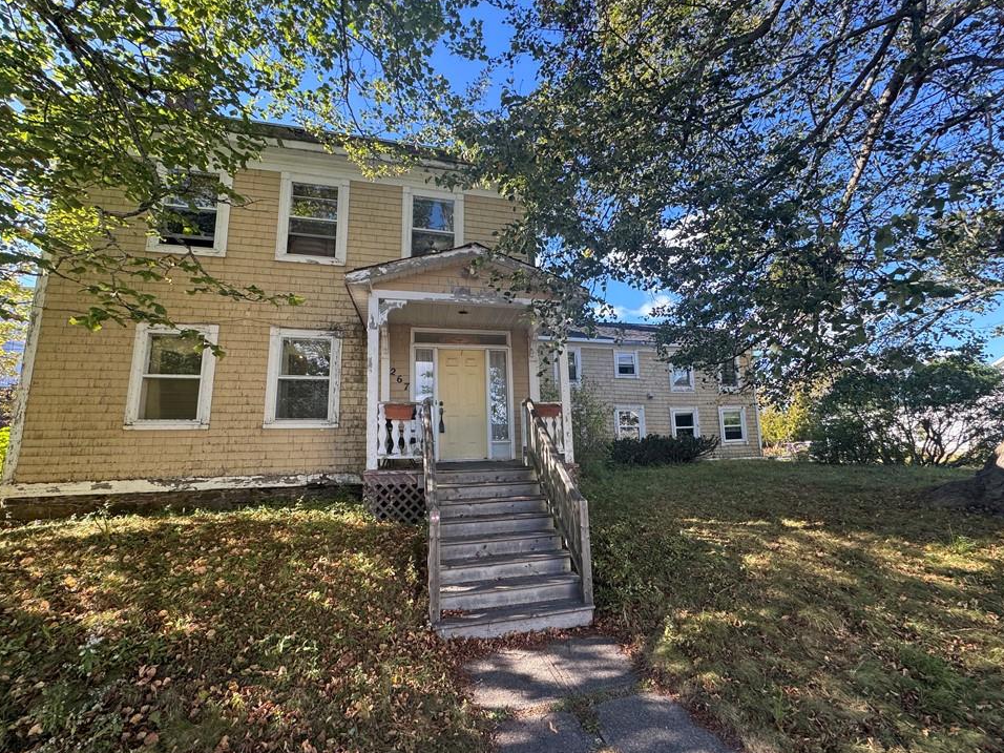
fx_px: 435
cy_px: 392
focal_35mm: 15
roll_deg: +1.4
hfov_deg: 98.2
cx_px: 514
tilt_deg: +9.6
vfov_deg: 81.7
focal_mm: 2.22
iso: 40
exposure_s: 1/176
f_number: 2.2
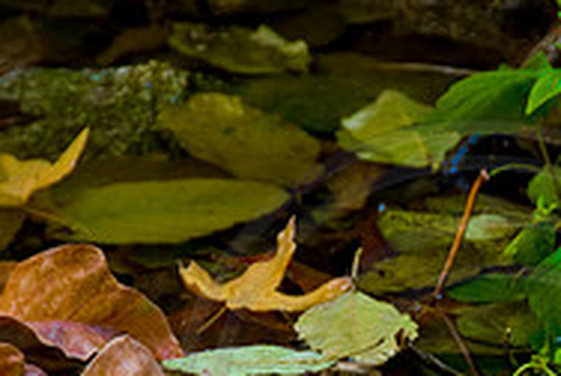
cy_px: 448
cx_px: 430
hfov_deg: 3.3
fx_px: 9732
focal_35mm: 624
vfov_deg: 2.2
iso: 100
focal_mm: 135
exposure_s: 1/5
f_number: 5.6
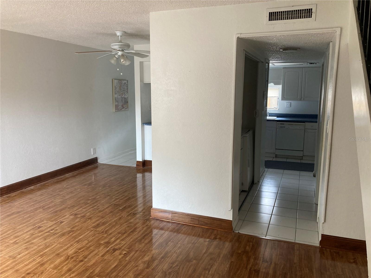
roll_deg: -1.0
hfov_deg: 63.4
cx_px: 186
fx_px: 300
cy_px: 139
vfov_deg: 49.7
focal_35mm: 28
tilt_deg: -7.4
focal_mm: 3.99
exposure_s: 1/60
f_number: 1.8
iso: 125
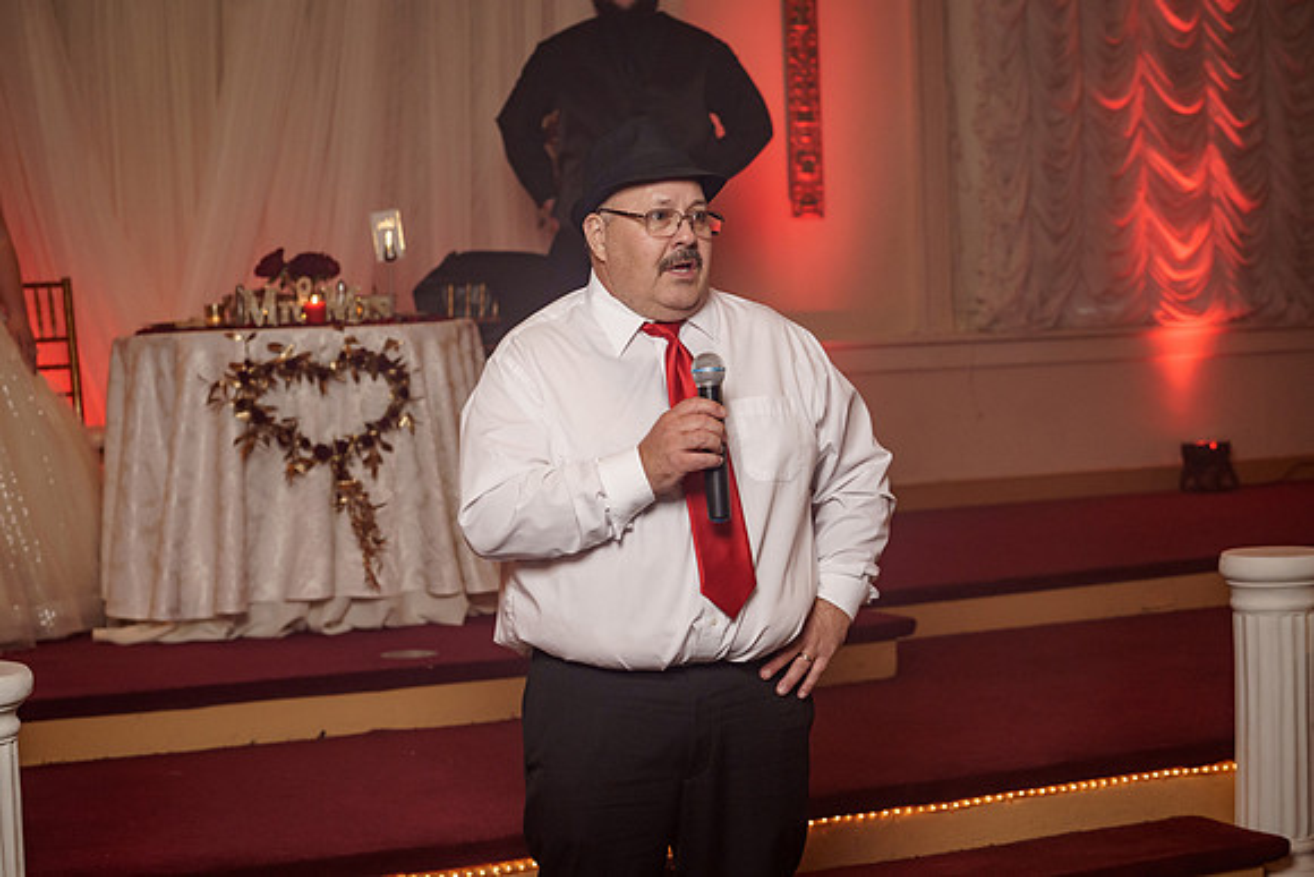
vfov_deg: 19.2
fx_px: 2592
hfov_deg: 28.4
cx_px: 657
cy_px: 438
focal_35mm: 71
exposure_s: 1/200
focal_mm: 71
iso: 2000
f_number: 4
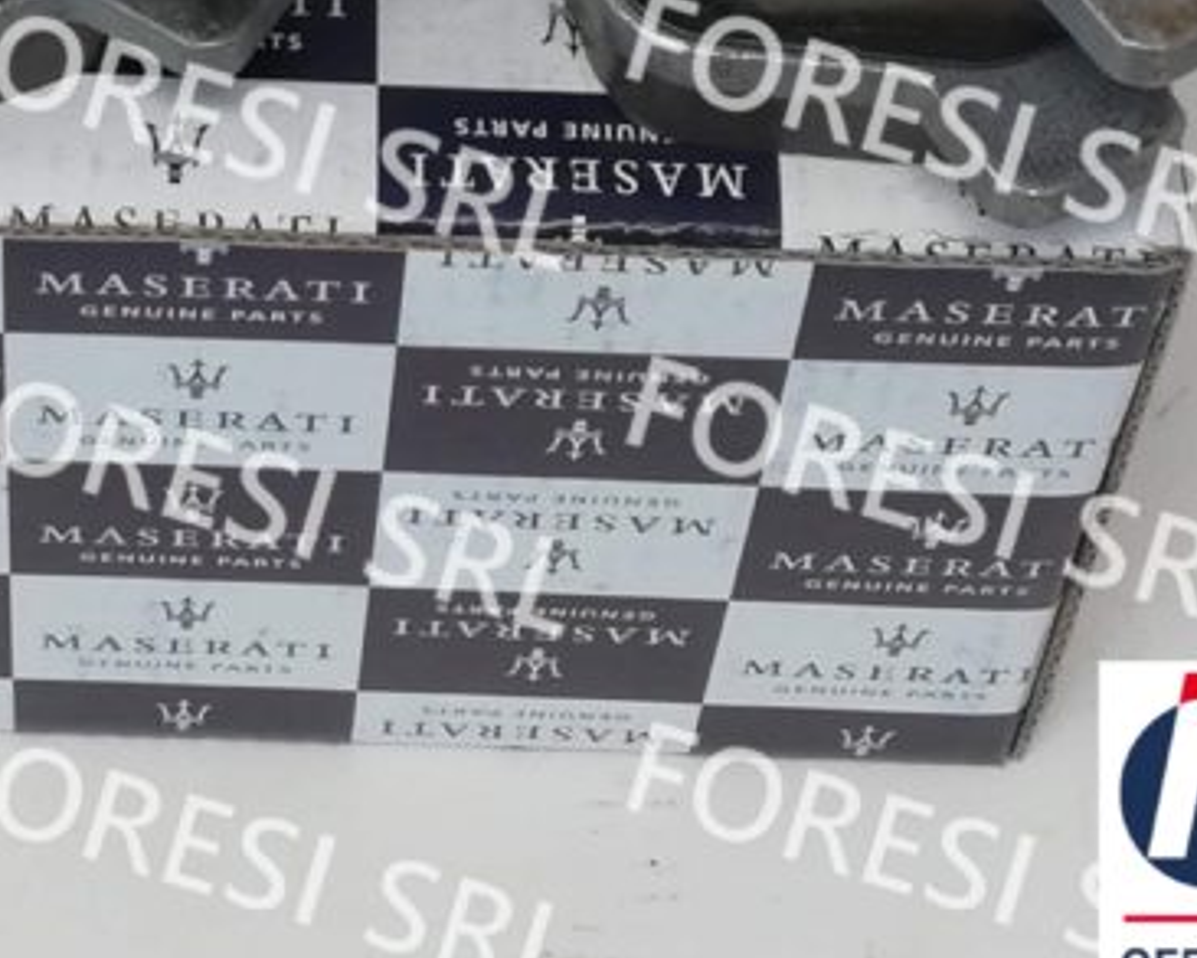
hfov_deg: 15.9
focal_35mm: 120
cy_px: -268
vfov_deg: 12.5
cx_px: 180
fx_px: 4252
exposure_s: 1/107
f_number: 2.2
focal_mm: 3.81
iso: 50
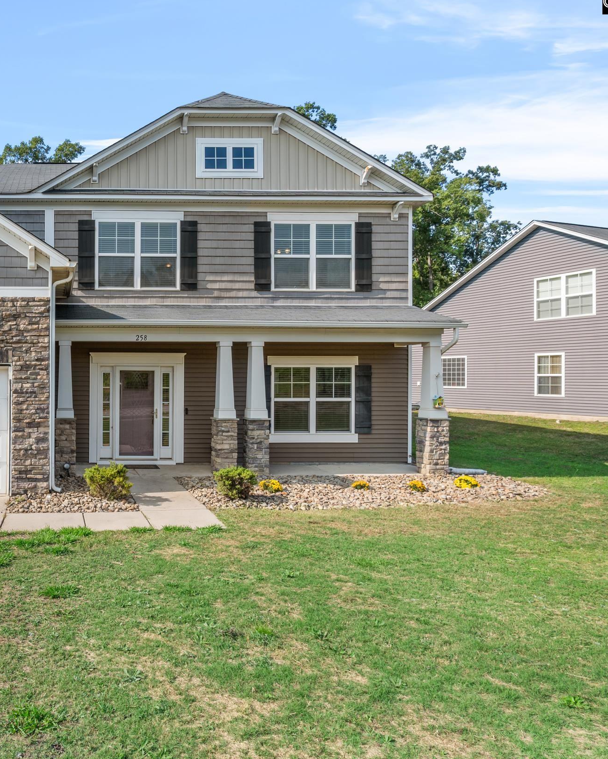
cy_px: 378
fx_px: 533
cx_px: 65
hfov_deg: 52.5
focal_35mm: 24
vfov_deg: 70.9
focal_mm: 11
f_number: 6.3
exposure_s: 1/250
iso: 200
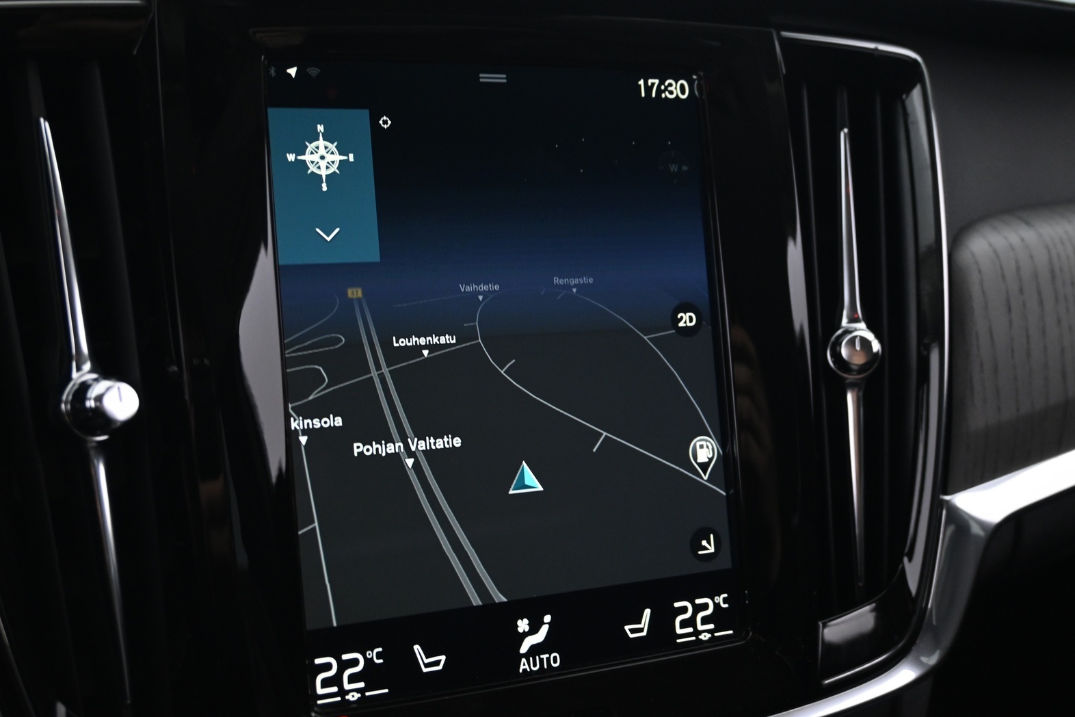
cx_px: 531
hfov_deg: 55.8
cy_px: 369
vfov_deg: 38.9
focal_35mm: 34
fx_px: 1015
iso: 1600
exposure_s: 1/8
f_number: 4
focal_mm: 22
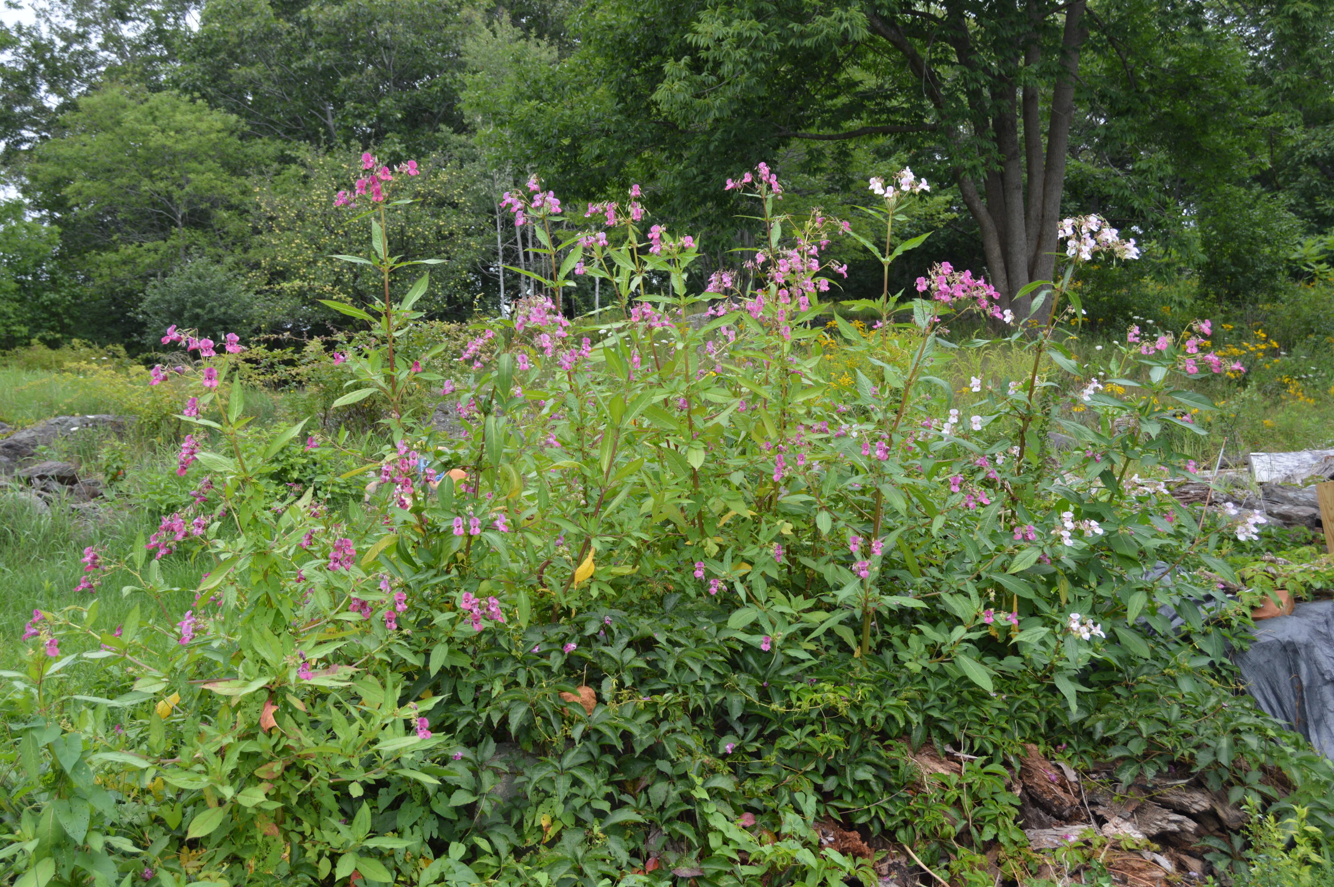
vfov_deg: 34.1
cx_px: 667
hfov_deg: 49.6
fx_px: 1444
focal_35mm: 39
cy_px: 444
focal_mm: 26
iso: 100
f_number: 5.6
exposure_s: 1/125
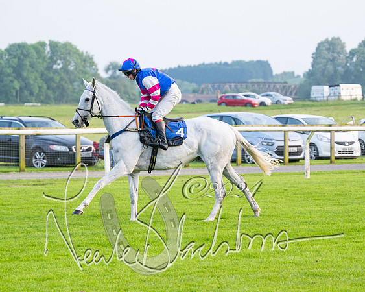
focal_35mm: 183
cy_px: 143
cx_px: 200
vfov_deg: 8.4
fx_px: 1976
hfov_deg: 10.6
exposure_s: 1/640
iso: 400
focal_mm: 120
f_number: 4
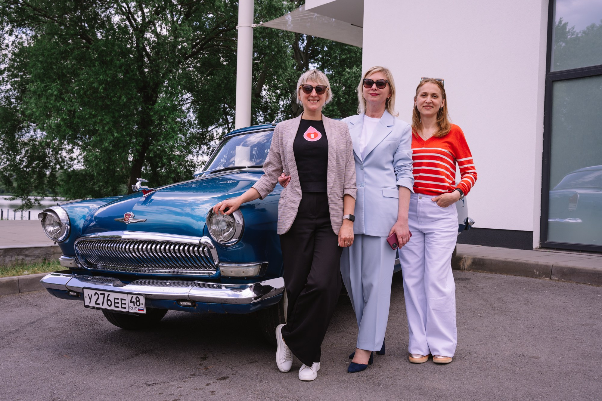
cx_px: 307
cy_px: 201
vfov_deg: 35.7
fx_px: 622
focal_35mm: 37
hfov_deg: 51.6
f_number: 5.6
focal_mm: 36
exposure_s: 1/250
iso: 100
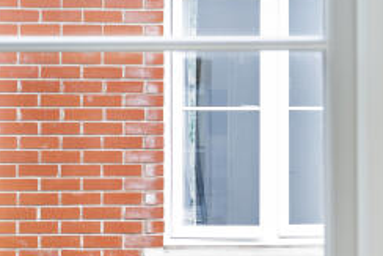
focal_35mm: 210
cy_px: 287
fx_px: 2235
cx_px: 276
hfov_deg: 9.8
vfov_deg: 6.5
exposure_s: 1/60
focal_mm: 50
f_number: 5.6
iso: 200
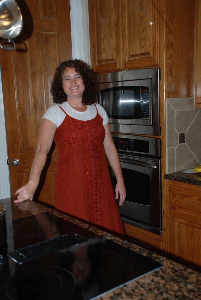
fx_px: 351
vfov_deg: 46.3
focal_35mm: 42
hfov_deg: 32.0
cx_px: 100
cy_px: 150
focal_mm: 28
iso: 200
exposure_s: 1/60
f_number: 4
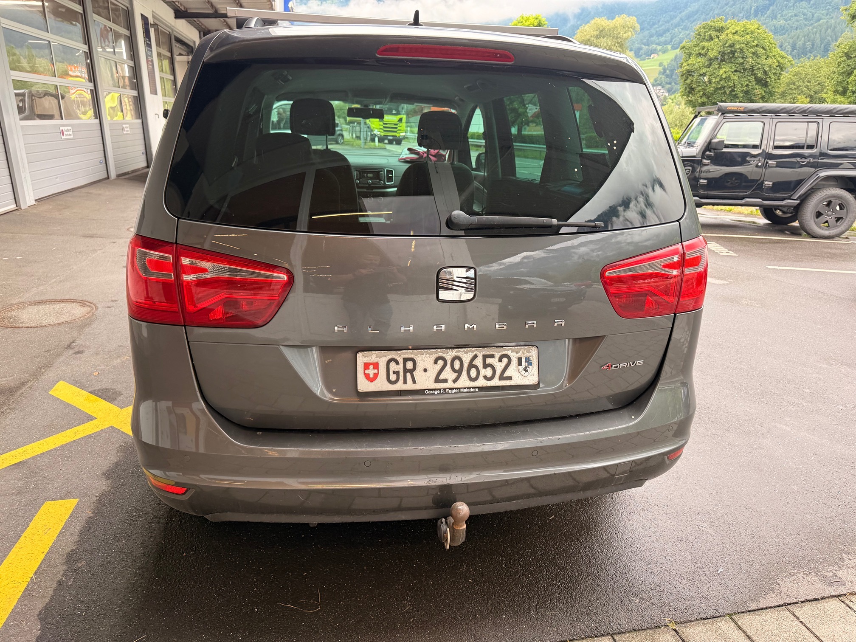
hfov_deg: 71.6
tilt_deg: -17.0
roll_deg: -3.9
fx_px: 593
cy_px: 321
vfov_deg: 56.8
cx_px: 428
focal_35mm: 24
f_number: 1.78
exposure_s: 1/121
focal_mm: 6.76
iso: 64
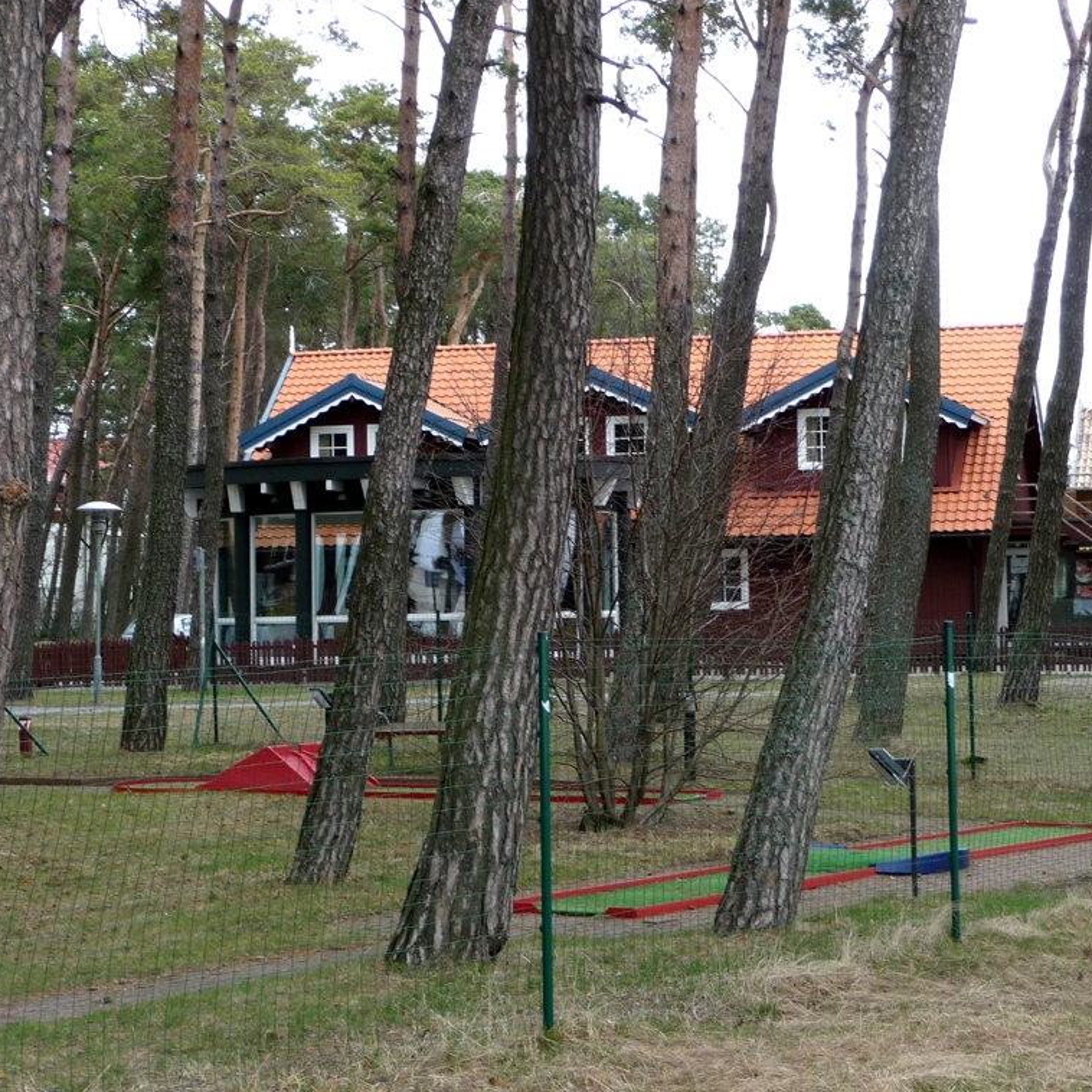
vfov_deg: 23.4
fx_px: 2641
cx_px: 707
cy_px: 540
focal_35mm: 74
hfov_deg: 23.3
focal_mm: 10.5
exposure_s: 1/100
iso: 100
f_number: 4.5
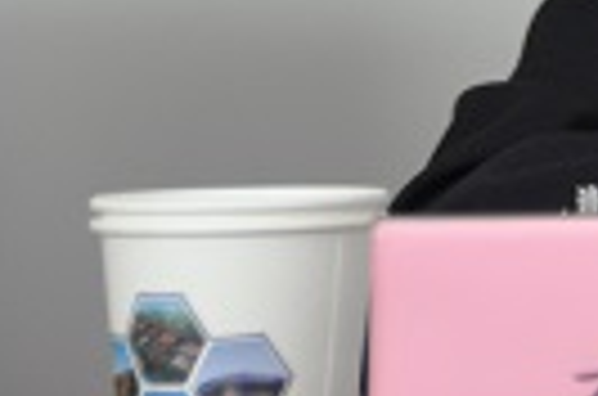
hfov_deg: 3.8
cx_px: 1295
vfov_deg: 2.5
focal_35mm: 543
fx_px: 8998
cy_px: -495
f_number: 5.6
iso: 800
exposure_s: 1/100
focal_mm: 80
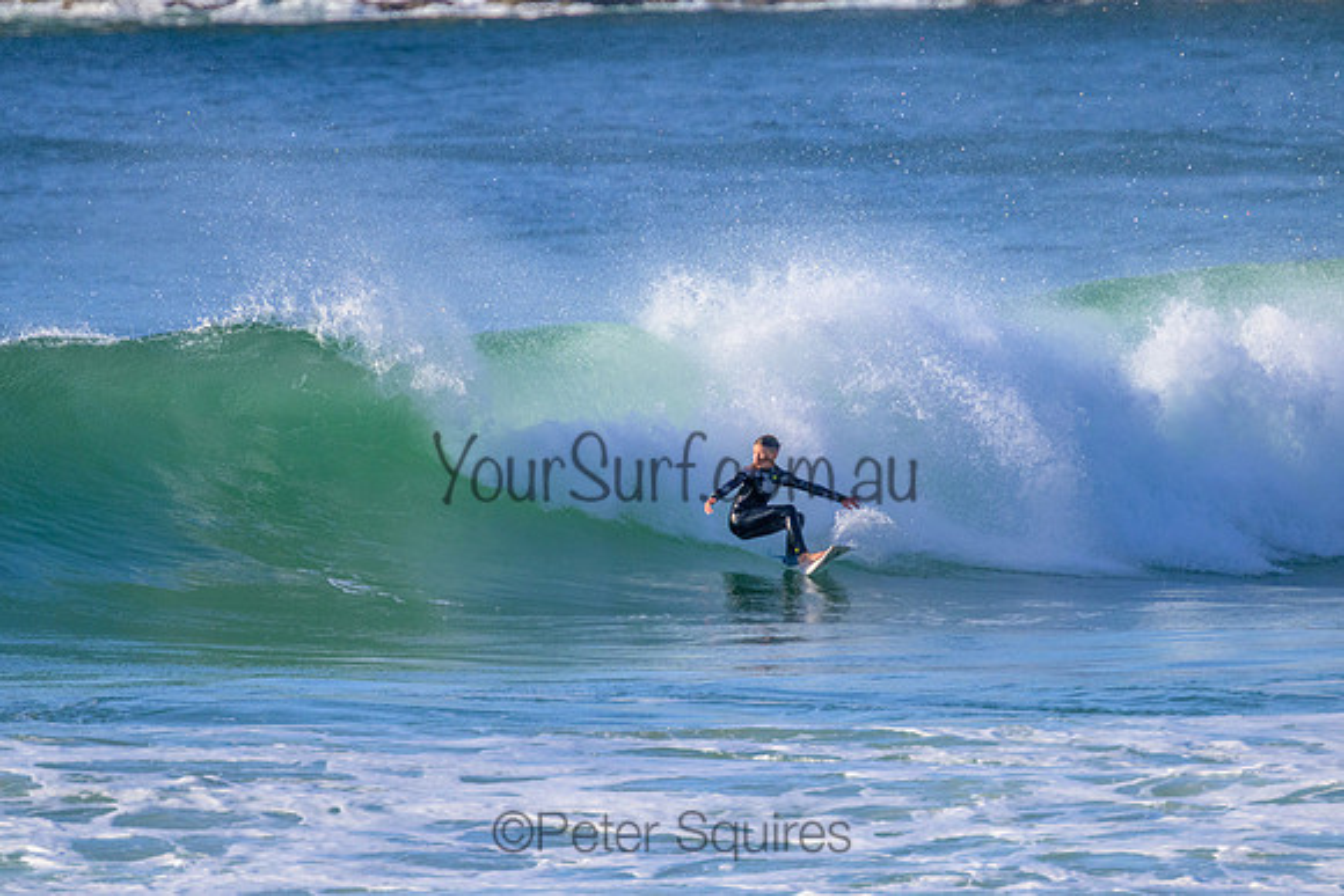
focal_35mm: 800
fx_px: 29872
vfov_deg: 1.7
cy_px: 448
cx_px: 672
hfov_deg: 2.6
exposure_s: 1/2000
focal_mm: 800
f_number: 11
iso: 2000
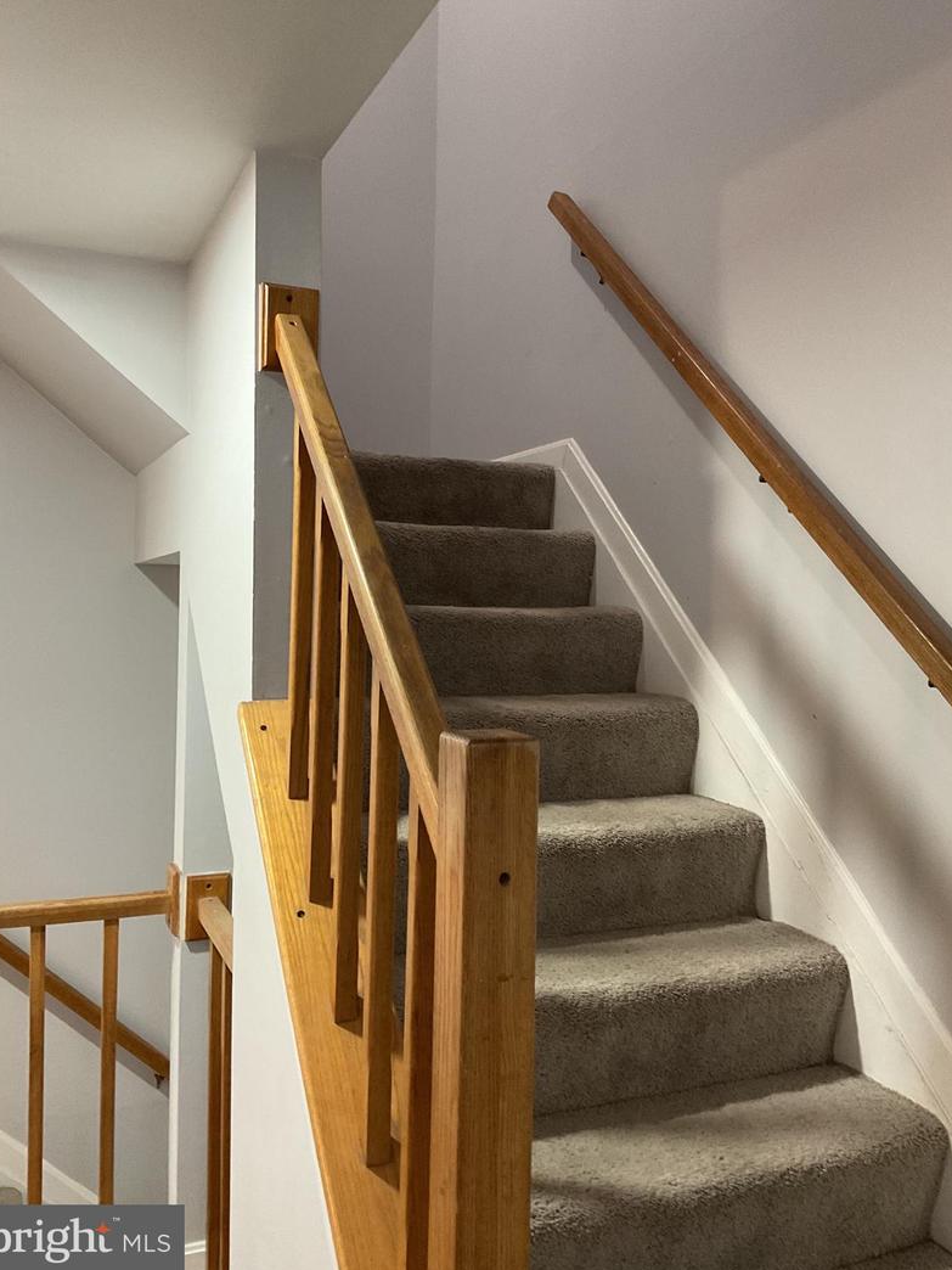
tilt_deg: -0.4
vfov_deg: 60.0
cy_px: 618
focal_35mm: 30
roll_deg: +0.5
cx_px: 463
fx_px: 1100
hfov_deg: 46.8
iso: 250
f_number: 1.8
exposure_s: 1/60
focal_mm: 3
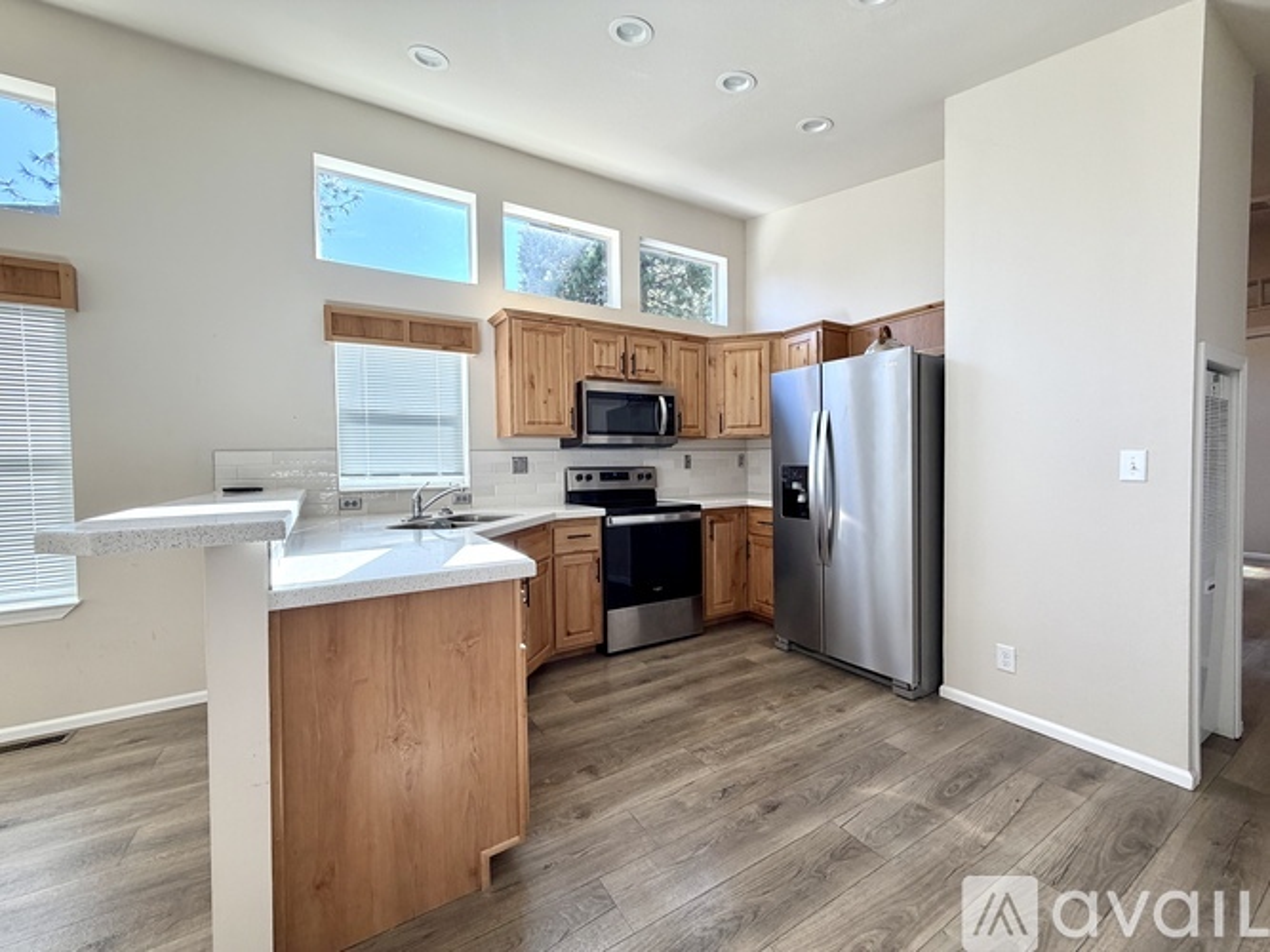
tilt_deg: -1.0
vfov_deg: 85.7
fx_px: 514
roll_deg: +0.6
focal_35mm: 14
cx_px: 635
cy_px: 476
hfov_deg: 102.1
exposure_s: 1/121
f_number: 2.2
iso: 200
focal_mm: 2.22
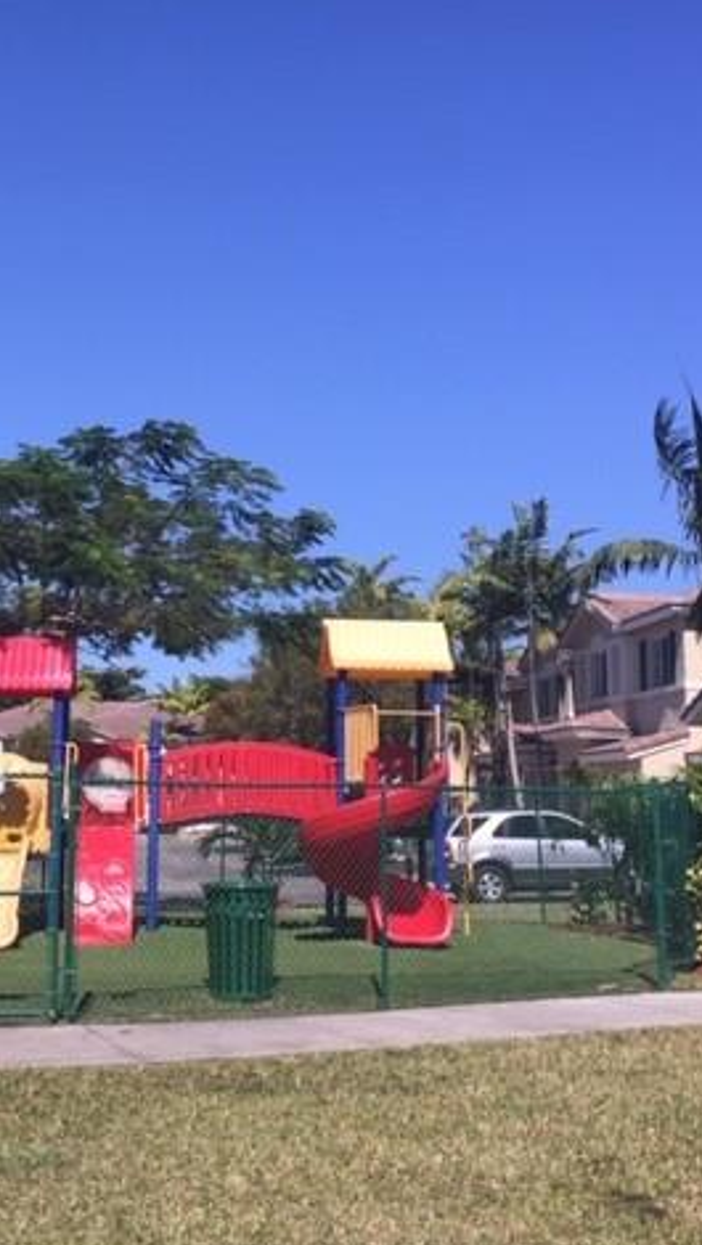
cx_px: 209
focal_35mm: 43
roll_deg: -2.6
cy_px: 628
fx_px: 1420
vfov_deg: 47.3
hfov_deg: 27.5
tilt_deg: +7.3
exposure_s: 1/1799
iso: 32
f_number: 2.2
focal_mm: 4.15
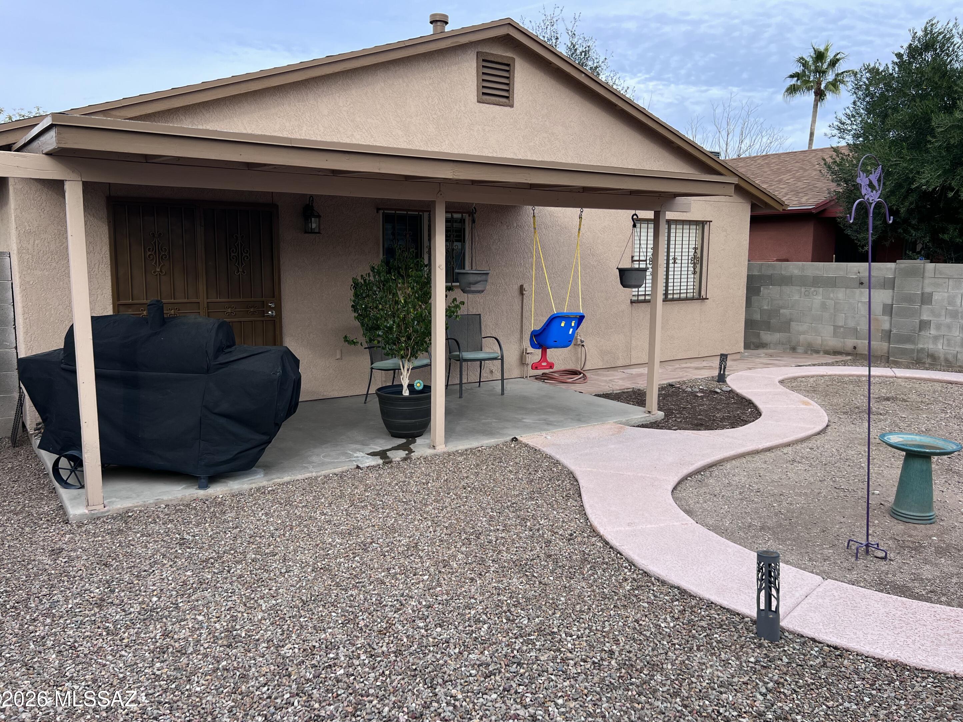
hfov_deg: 65.3
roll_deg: -0.4
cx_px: 484
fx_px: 751
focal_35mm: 27
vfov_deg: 51.4
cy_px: 359
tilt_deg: -7.4
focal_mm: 5.7
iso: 50
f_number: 1.5
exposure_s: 1/1135
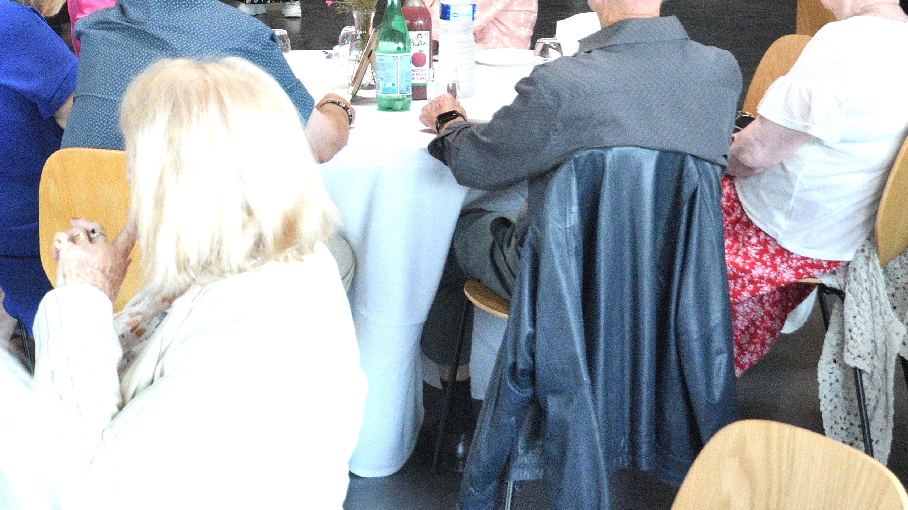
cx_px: 121
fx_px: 2070
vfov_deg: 13.9
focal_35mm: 86
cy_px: 26
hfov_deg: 24.2
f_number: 6.3
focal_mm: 25
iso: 4000
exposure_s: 1/250
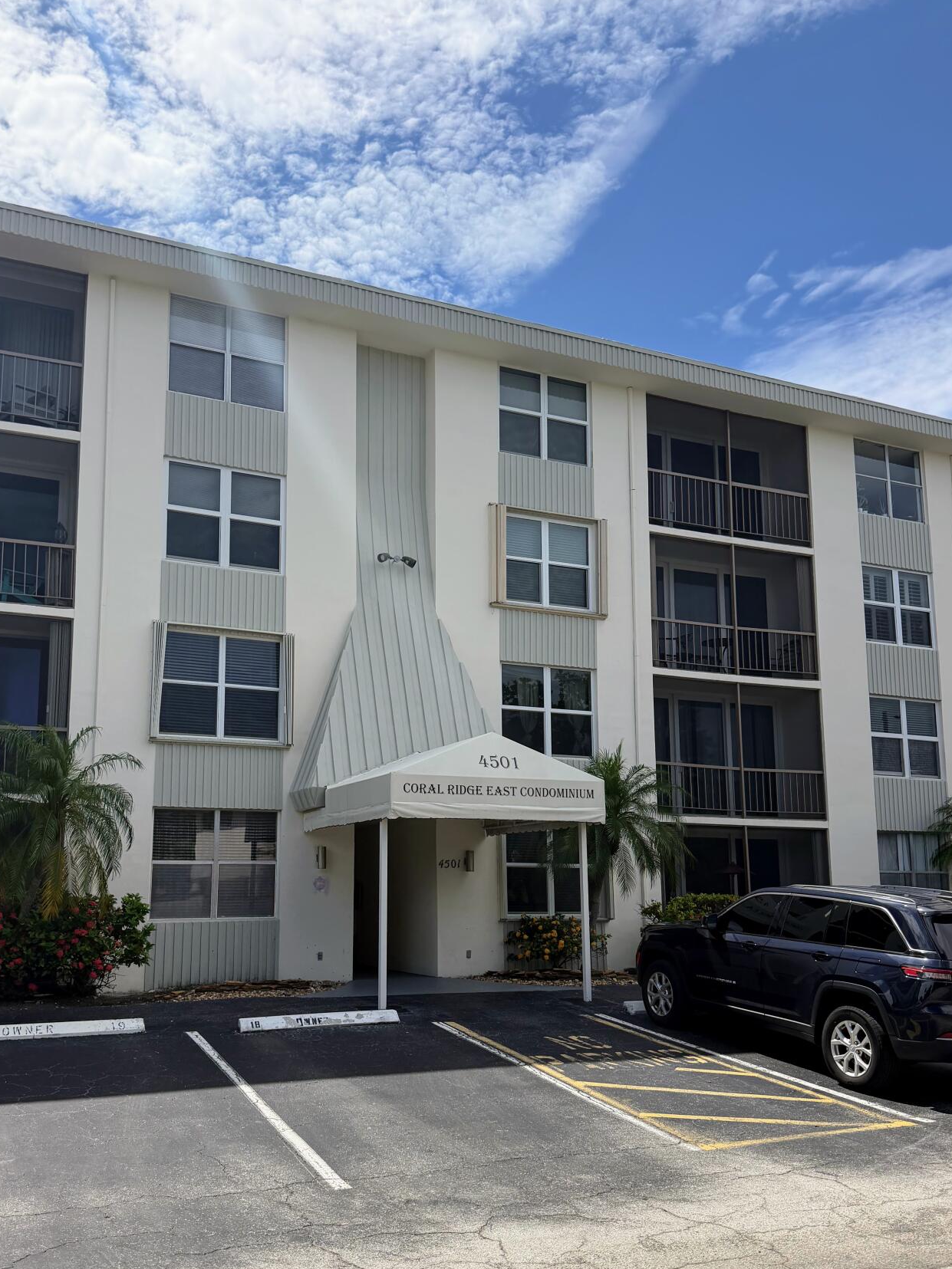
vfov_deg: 61.4
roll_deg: +1.0
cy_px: 728
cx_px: 409
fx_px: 1064
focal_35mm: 29
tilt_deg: +11.0
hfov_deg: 48.1
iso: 100
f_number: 1.78
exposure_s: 1/8130
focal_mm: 6.76
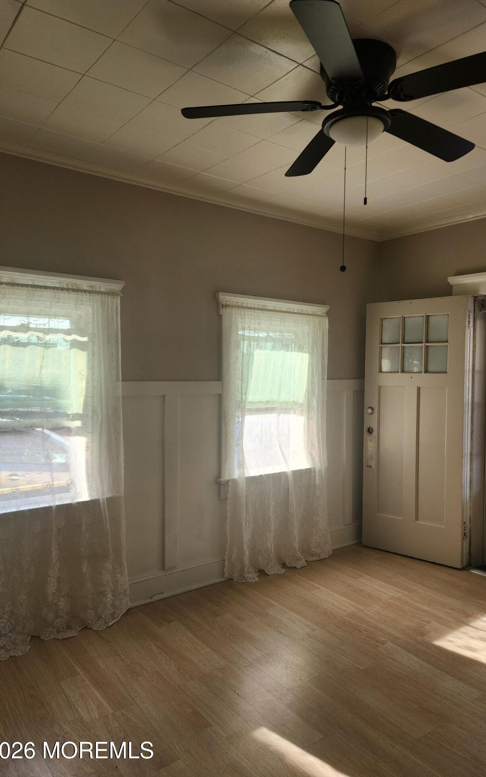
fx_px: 530
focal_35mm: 25
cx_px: 266
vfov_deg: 72.5
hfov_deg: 49.2
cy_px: 388
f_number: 1.8
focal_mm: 5.4
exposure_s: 1/139
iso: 20
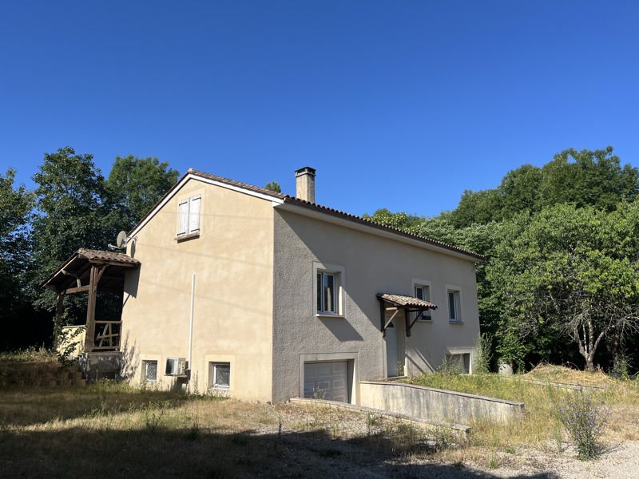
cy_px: 240
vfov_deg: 53.1
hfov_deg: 67.3
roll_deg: +0.4
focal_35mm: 26
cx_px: 320
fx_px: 480
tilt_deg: +12.4
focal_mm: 5.1
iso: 50
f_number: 1.6
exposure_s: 1/4484
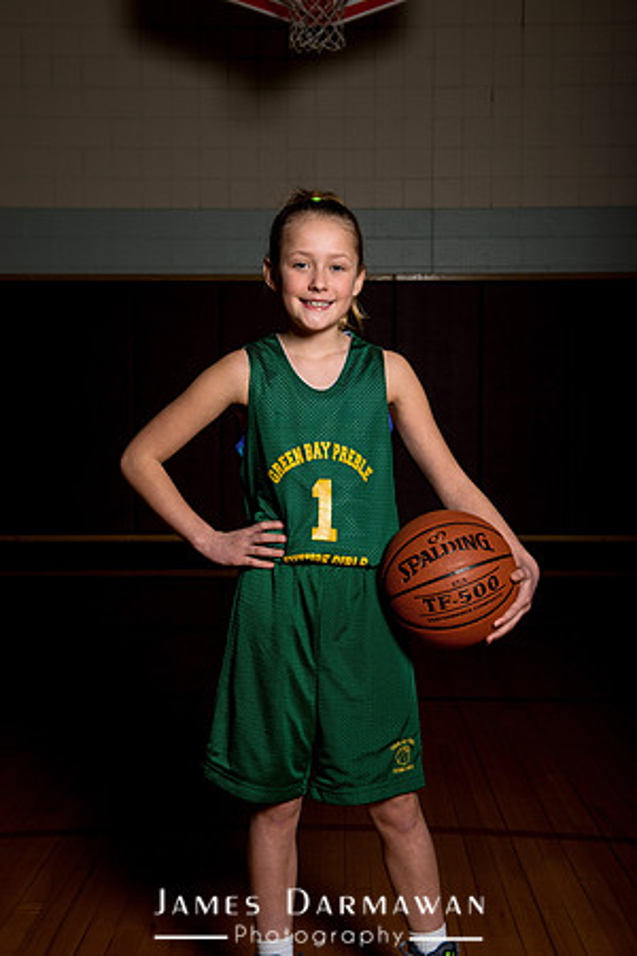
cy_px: 478
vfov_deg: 38.2
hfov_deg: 26.0
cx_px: 318
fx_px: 1380
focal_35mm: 52
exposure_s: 1/200
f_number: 8
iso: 100
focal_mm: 52
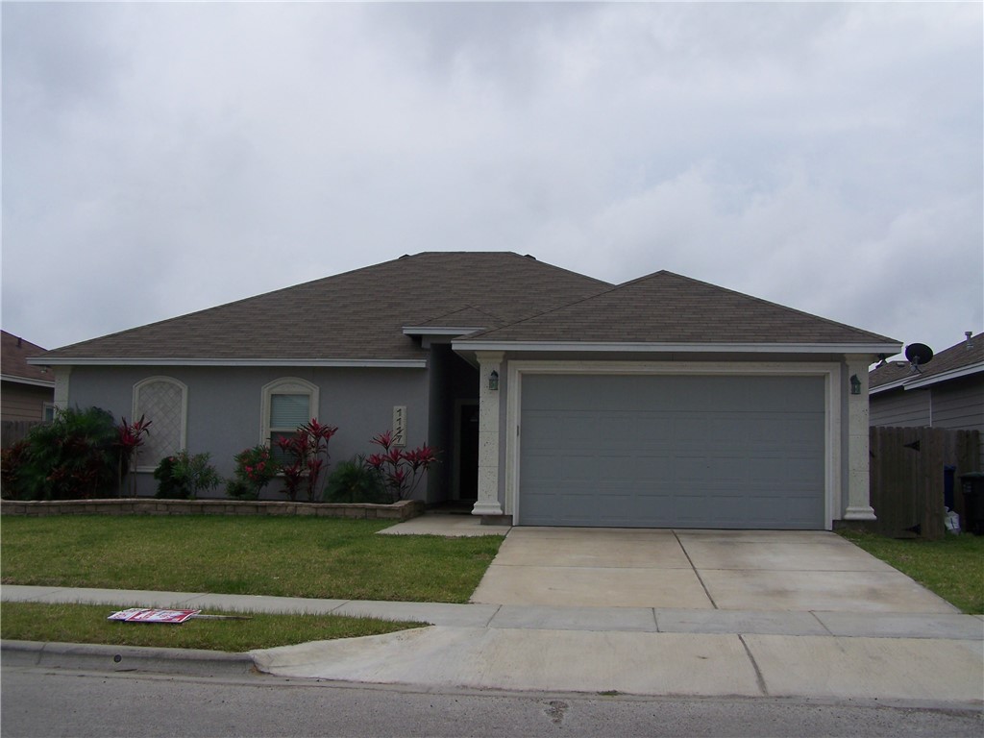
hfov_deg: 49.0
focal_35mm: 38
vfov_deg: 37.7
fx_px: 1080
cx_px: 492
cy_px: 369
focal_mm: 6.3
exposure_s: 1/800
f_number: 4
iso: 64
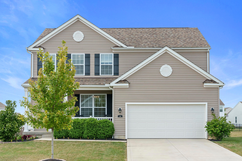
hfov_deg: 35.0
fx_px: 383
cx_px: 121
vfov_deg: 23.8
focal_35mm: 57
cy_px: 80
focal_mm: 57
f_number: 9
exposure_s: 1/320
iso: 640
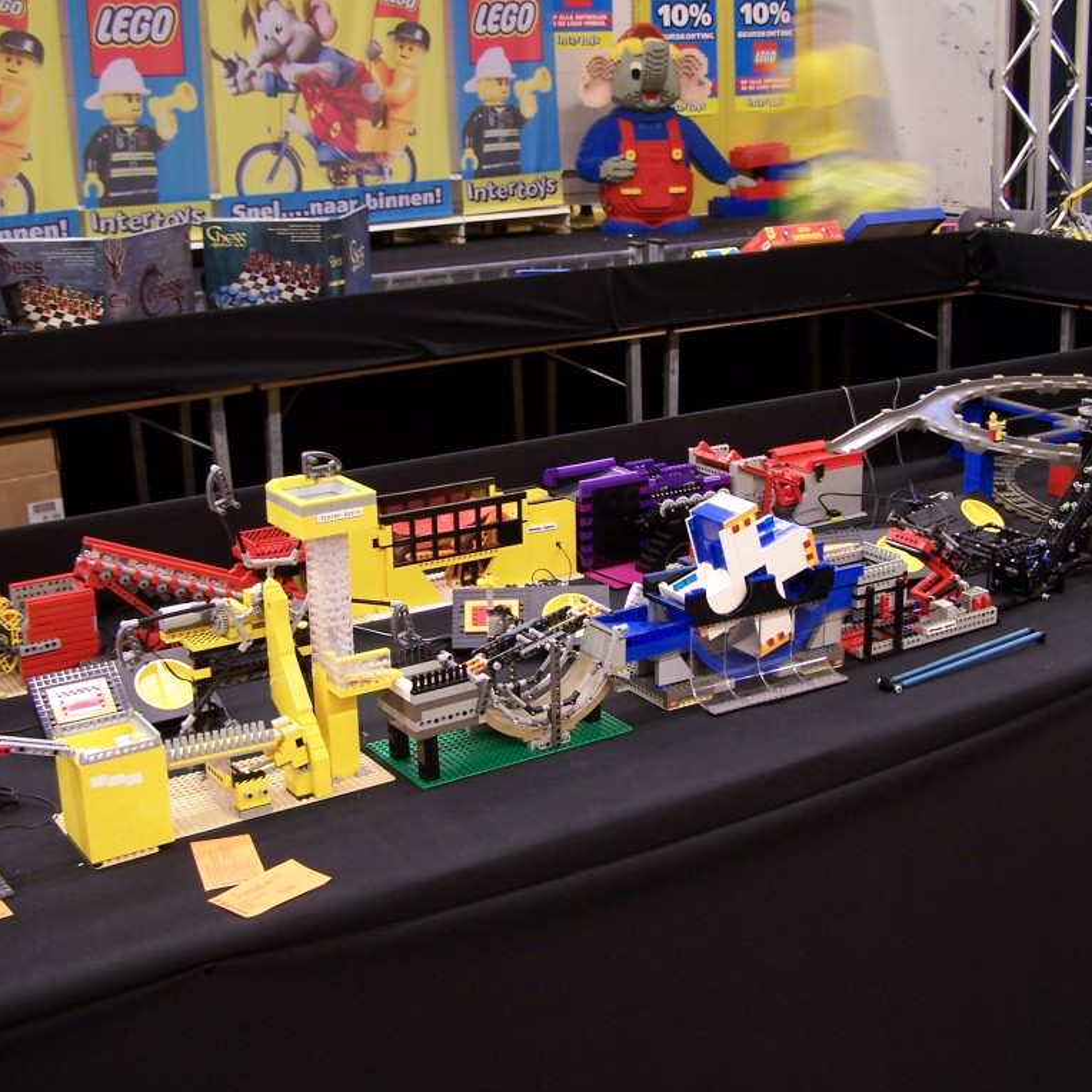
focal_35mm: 45
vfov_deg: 37.6
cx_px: 593
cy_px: 547
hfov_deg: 37.5
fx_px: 1606
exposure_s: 1/2
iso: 80
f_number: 2.8
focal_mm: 6.3
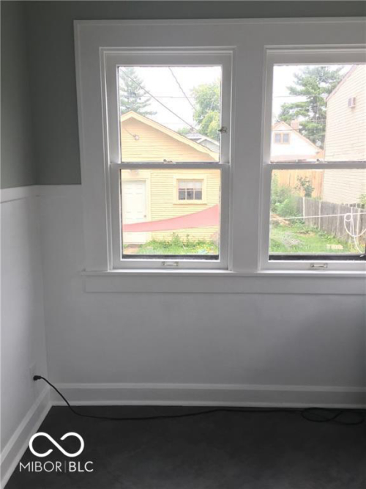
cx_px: 183
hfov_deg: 48.2
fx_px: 409
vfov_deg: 61.7
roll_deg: +0.8
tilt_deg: -10.3
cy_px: 244
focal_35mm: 29
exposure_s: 1/120
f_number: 2.2
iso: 50
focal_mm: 4.15
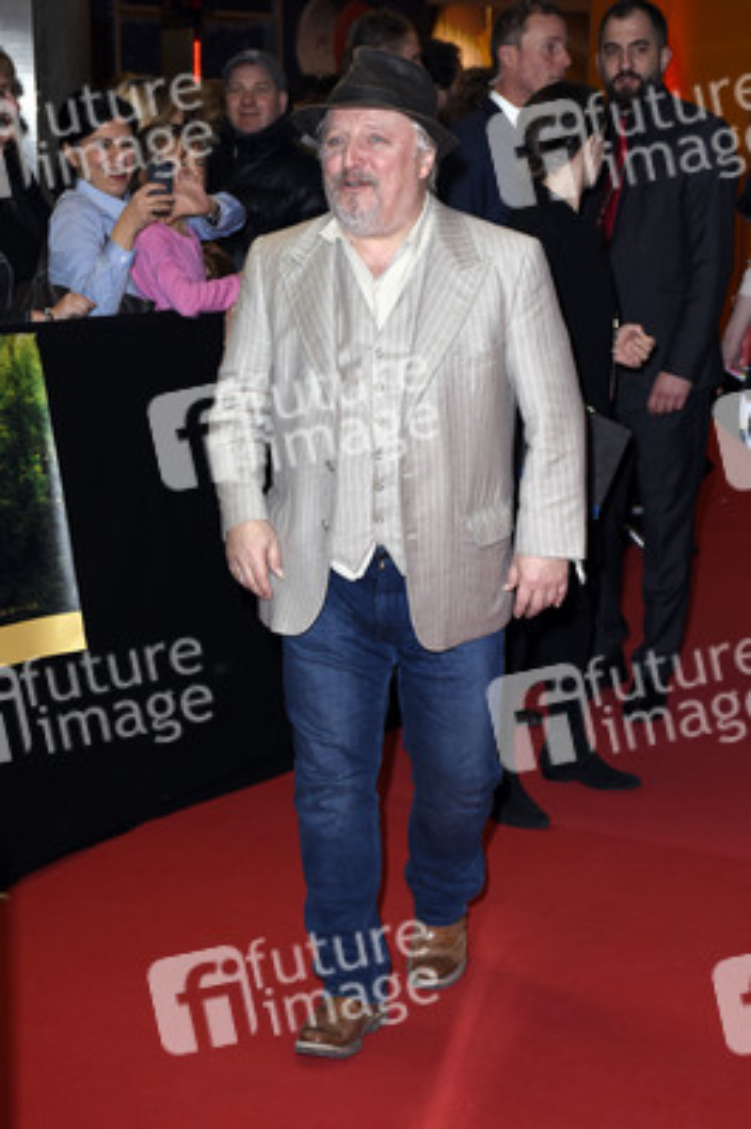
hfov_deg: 18.9
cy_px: 564
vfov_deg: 28.1
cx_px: 376
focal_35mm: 72
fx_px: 2257
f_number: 6.3
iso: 400
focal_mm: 48
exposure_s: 1/60
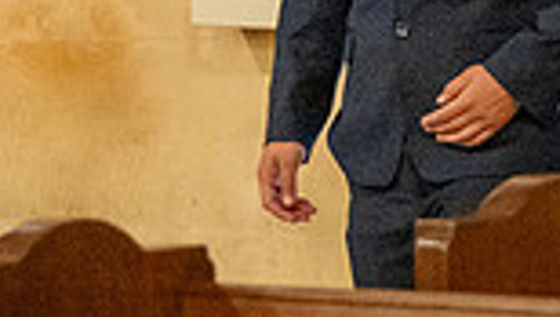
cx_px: 735
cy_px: -83
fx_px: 7789
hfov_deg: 4.1
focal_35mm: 524
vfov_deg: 2.3
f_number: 4
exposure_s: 1/200
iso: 3200
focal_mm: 120
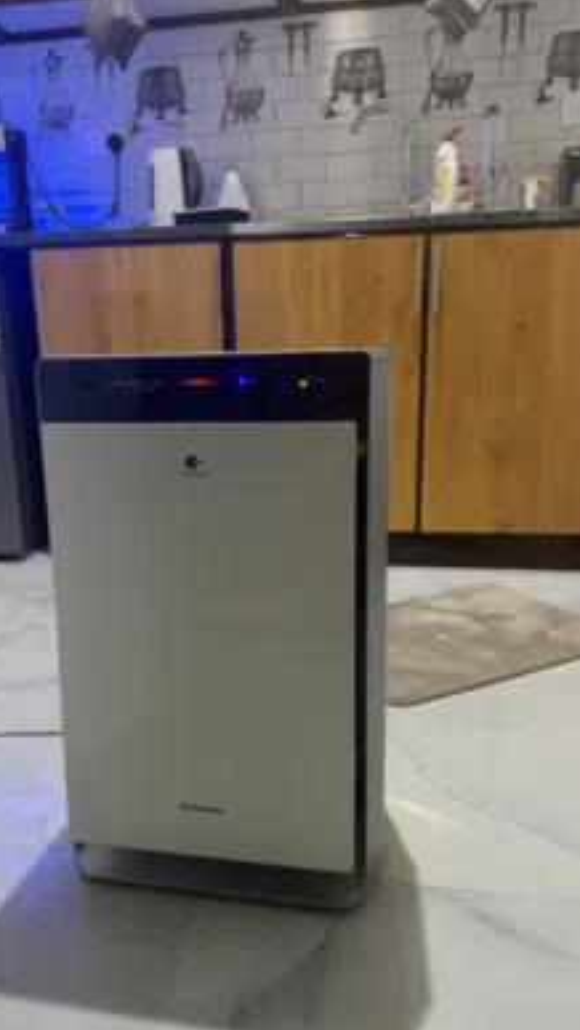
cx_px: 255
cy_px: 524
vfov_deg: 69.8
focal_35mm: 27
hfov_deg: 42.9
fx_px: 737
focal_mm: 6.76
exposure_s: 1/50
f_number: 1.78
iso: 250
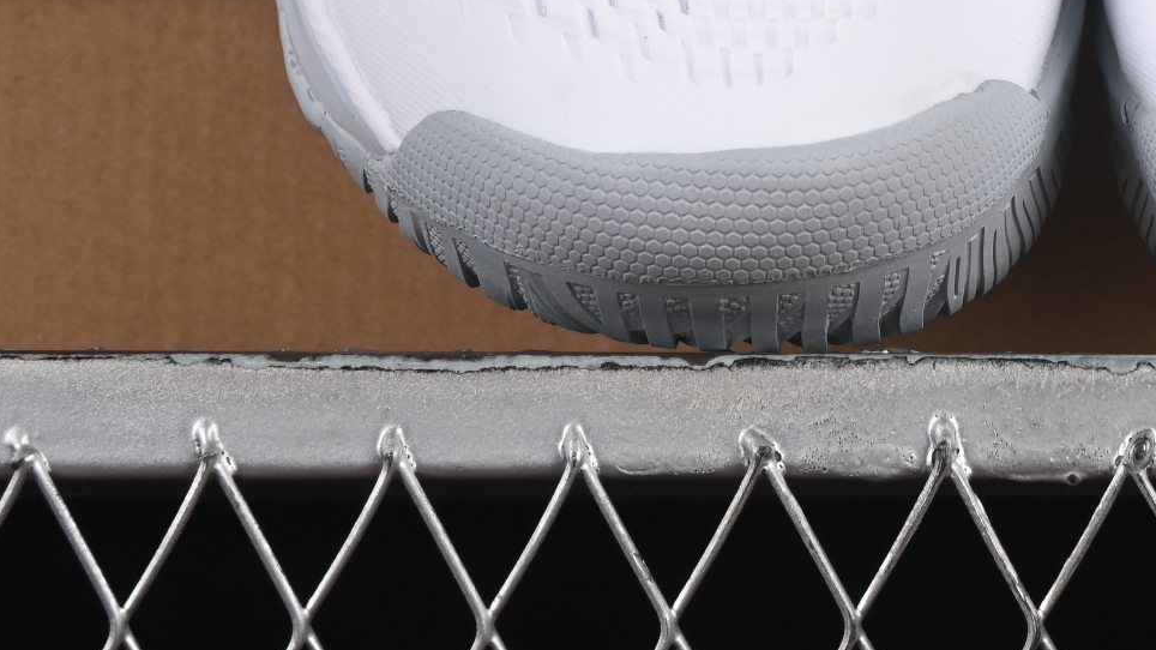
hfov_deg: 9.5
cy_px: -339
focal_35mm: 227
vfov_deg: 5.3
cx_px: 1050
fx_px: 6957
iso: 160
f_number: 8
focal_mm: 50
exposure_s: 1/100
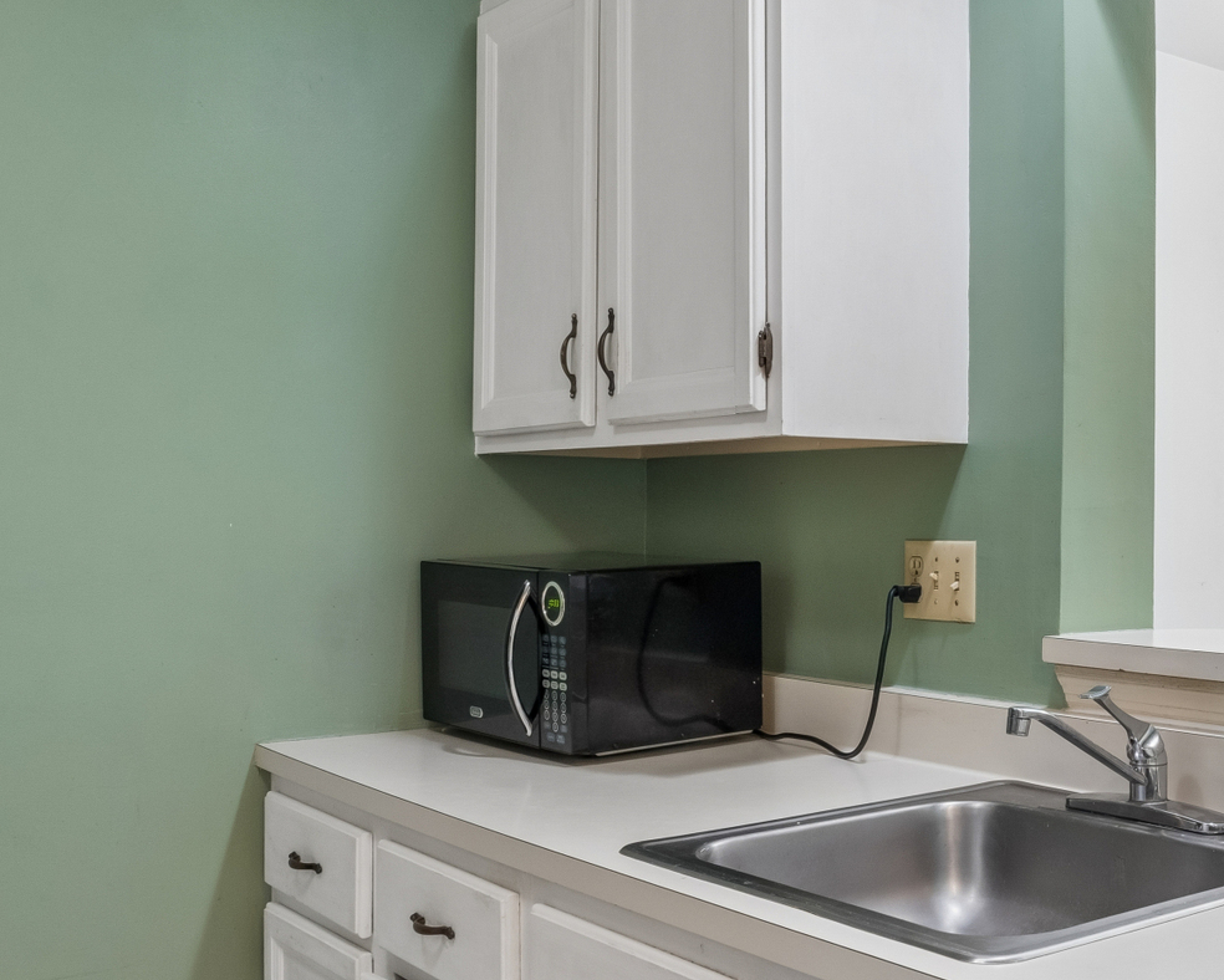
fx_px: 1486
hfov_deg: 40.8
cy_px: 545
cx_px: 1136
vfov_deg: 36.5
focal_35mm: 41
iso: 400
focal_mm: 14
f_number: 13
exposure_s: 1/5
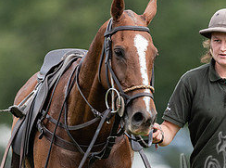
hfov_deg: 1.5
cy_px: 190
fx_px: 8643
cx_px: 205
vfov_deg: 1.1
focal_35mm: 1329
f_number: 4.5
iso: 1000
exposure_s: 1/2500
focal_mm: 500
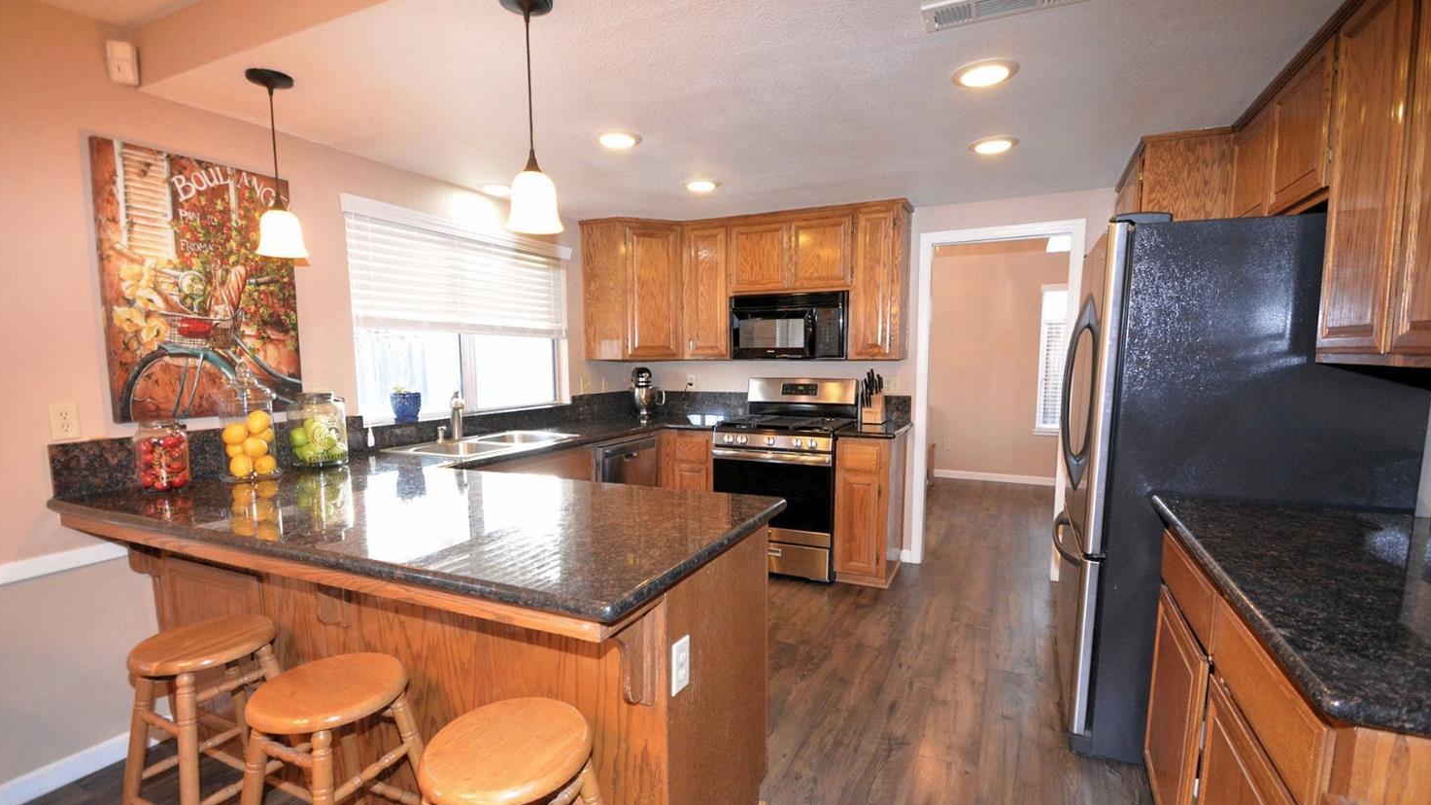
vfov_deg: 67.0
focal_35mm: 16
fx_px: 607
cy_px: 423
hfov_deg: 99.4
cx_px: 715
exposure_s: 1/60
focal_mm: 10
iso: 2800
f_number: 4
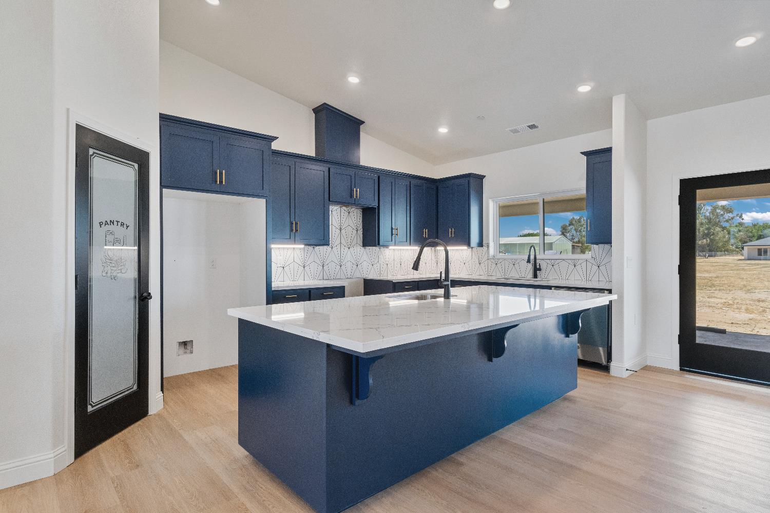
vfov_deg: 67.4
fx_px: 385
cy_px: 256
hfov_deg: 90.0
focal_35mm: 18
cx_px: 385
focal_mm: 12
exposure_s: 1/30
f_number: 8
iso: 640
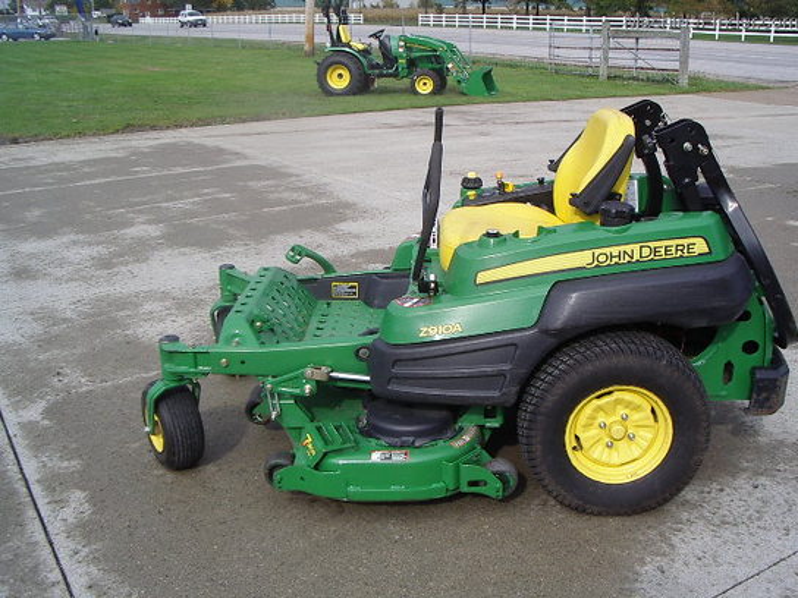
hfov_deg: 49.0
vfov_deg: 37.7
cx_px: 399
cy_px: 299
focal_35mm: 38
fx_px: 876
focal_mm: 5.8
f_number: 4.8
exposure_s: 1/320
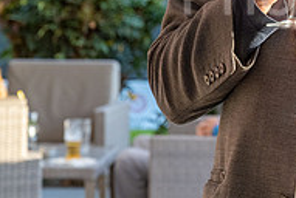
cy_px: -109
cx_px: 317
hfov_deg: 8.3
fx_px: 2018
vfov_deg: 5.6
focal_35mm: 245
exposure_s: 1/320
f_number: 5
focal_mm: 64
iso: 500
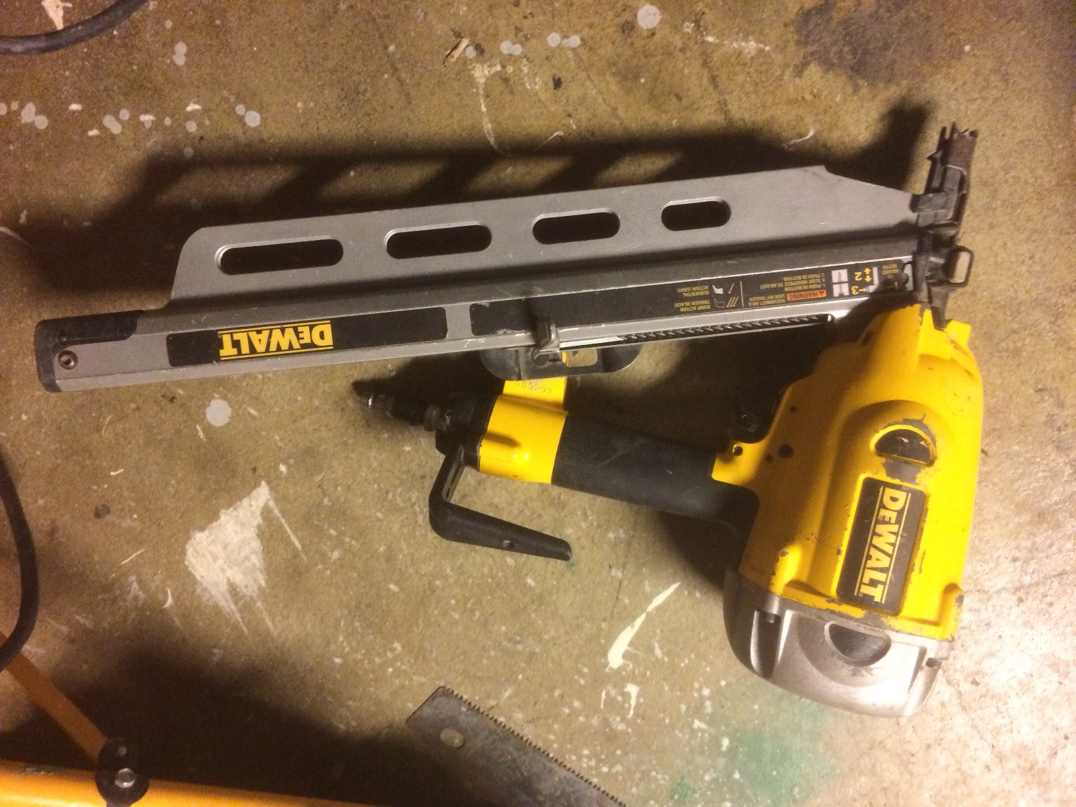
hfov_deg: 61.7
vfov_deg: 48.2
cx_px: 538
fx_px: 901
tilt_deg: -80.3
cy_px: 404
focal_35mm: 29
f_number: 2.2
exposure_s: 1/20
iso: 320
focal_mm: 4.15
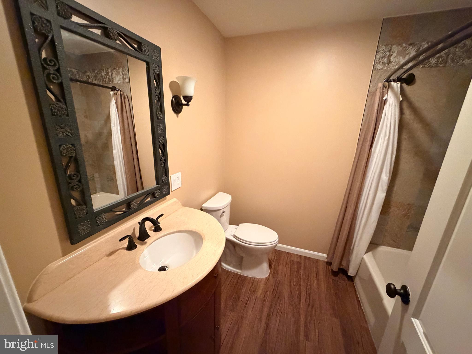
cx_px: 236
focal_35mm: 14
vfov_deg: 85.7
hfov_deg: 102.1
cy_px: 177
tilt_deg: -15.5
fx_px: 191
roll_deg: -1.3
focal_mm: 2.22
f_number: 2.2
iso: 1000
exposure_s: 1/40
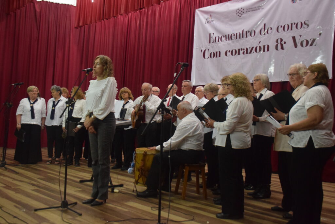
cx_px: 168
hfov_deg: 53.1
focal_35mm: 36
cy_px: 112
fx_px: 335
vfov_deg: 36.9
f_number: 3.8
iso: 2800
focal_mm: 24
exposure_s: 1/60
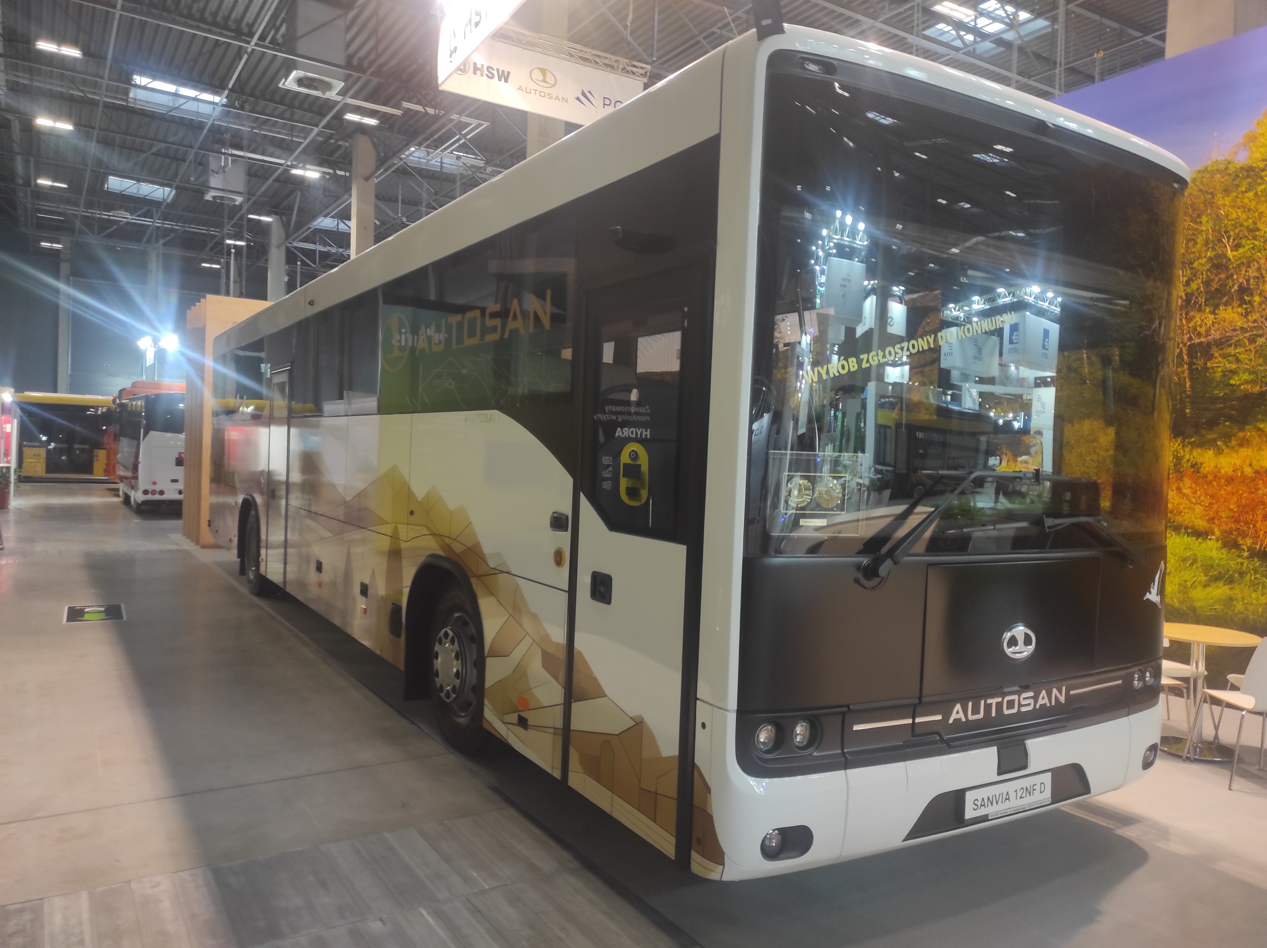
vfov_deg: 54.8
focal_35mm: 25
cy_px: 474
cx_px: 634
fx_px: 914
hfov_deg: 69.4
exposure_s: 1/33
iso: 264
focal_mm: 5.43
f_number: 1.89
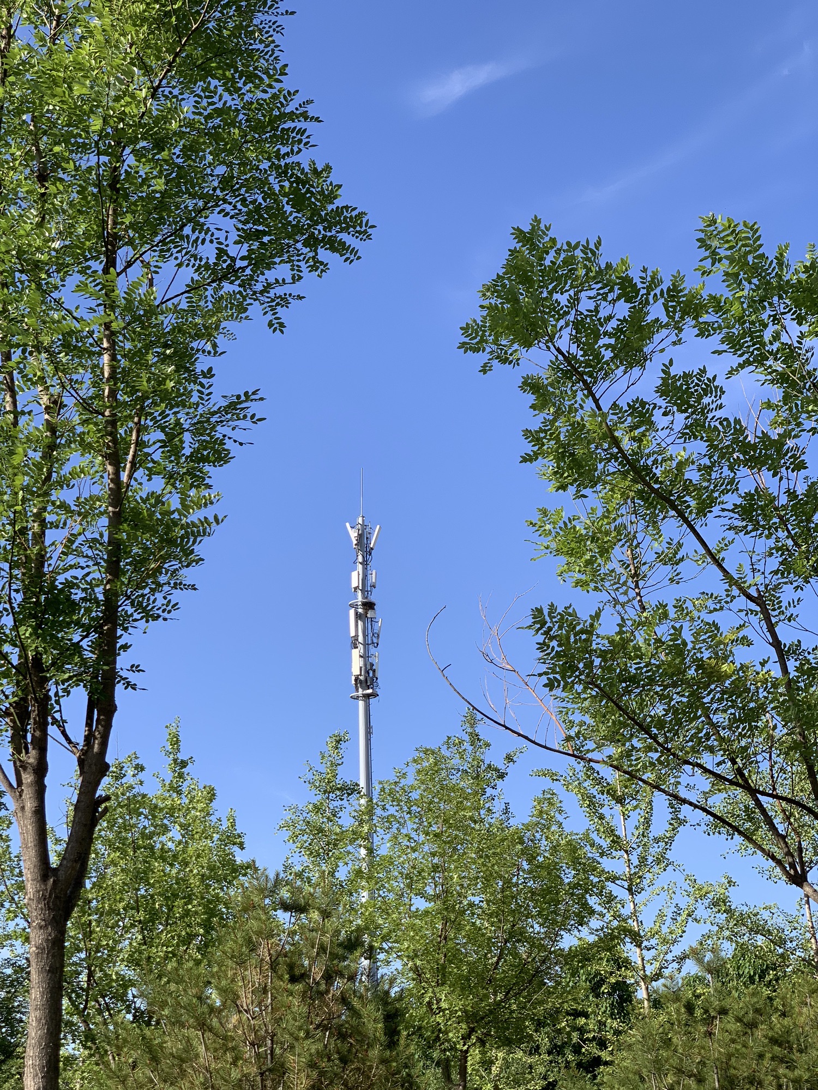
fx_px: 1638
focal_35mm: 52
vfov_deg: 36.8
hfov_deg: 28.0
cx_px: 409
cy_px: 545
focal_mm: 6
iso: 16
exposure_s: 1/727
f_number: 2.4
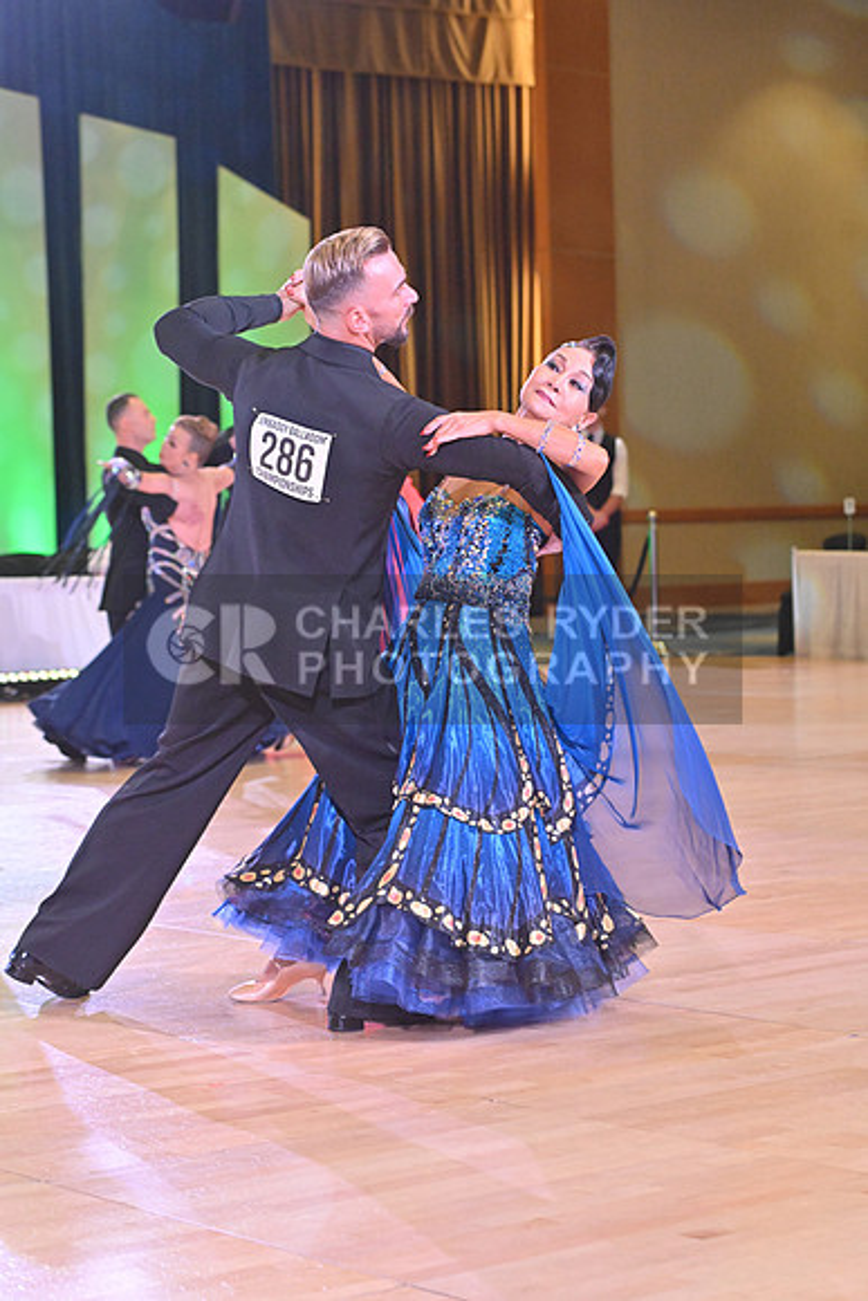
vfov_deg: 23.6
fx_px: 3108
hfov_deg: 15.9
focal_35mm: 86
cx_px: 434
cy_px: 650
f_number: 5
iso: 5000
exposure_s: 1/400
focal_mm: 86
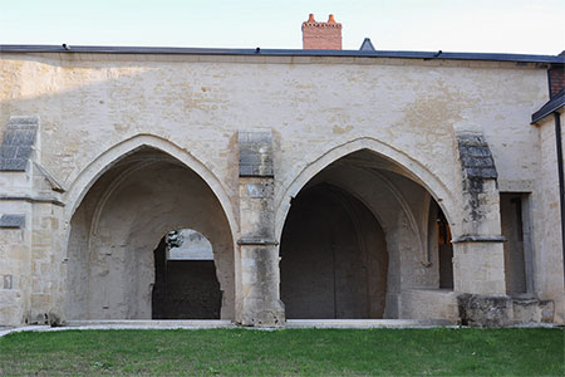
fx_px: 518
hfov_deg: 57.2
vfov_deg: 40.0
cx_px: 282
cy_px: 188
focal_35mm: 33
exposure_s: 1/50
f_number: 7.1
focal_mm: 22
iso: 200
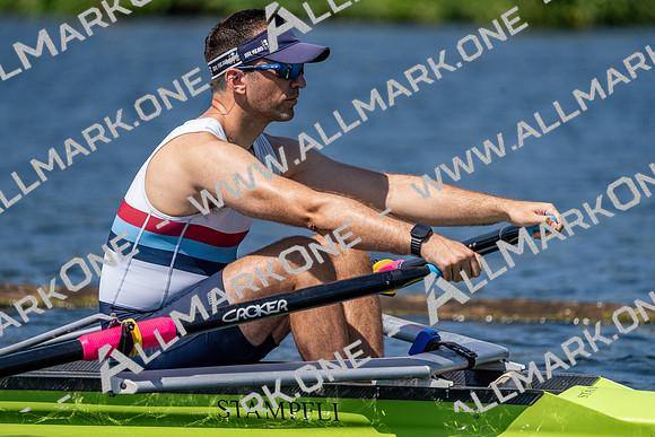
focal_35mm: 474
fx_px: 8626
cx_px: 328
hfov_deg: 4.3
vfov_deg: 2.9
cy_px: 218
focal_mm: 474
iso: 250
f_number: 6.3
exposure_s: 1/2000
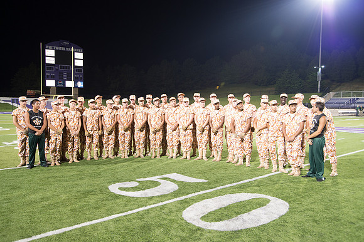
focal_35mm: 32
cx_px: 182
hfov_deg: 58.7
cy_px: 121
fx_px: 323
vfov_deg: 41.1
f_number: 5.6
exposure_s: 1/20
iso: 1000
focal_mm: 32
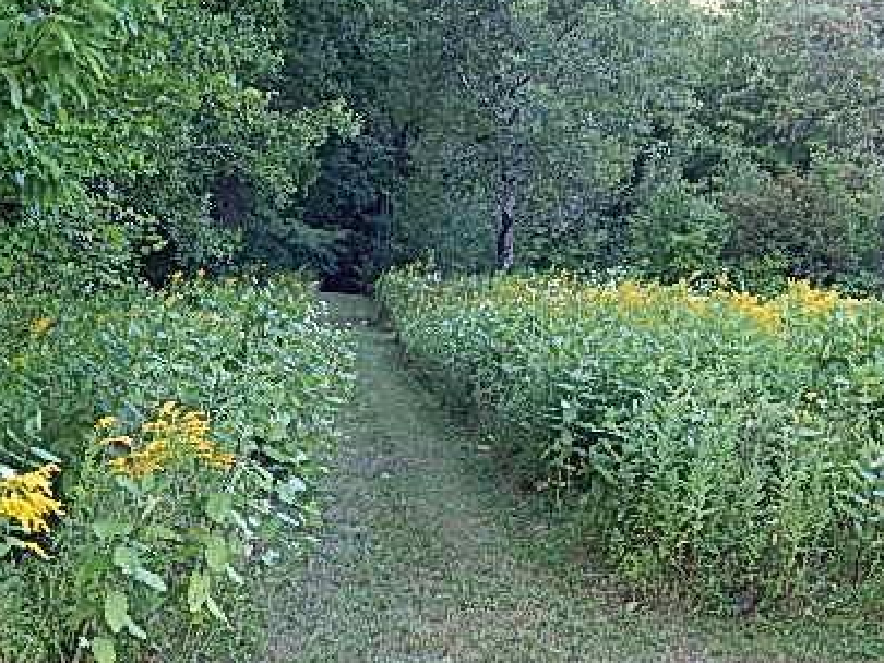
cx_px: 408
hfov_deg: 32.2
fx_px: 1533
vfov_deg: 24.4
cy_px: 284
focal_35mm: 60
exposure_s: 1/60
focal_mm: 6.8
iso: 125
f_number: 3.4
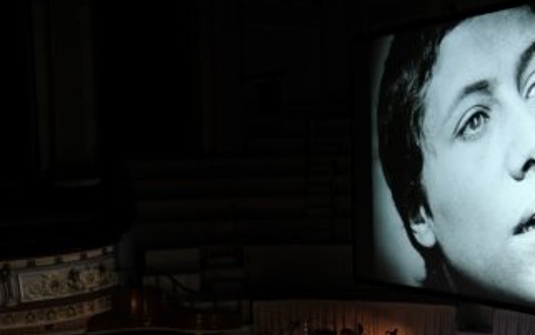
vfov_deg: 21.9
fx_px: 861
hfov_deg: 34.5
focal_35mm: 59
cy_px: 247
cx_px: 270
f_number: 2.8
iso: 2000
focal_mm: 20.6
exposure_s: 1/40
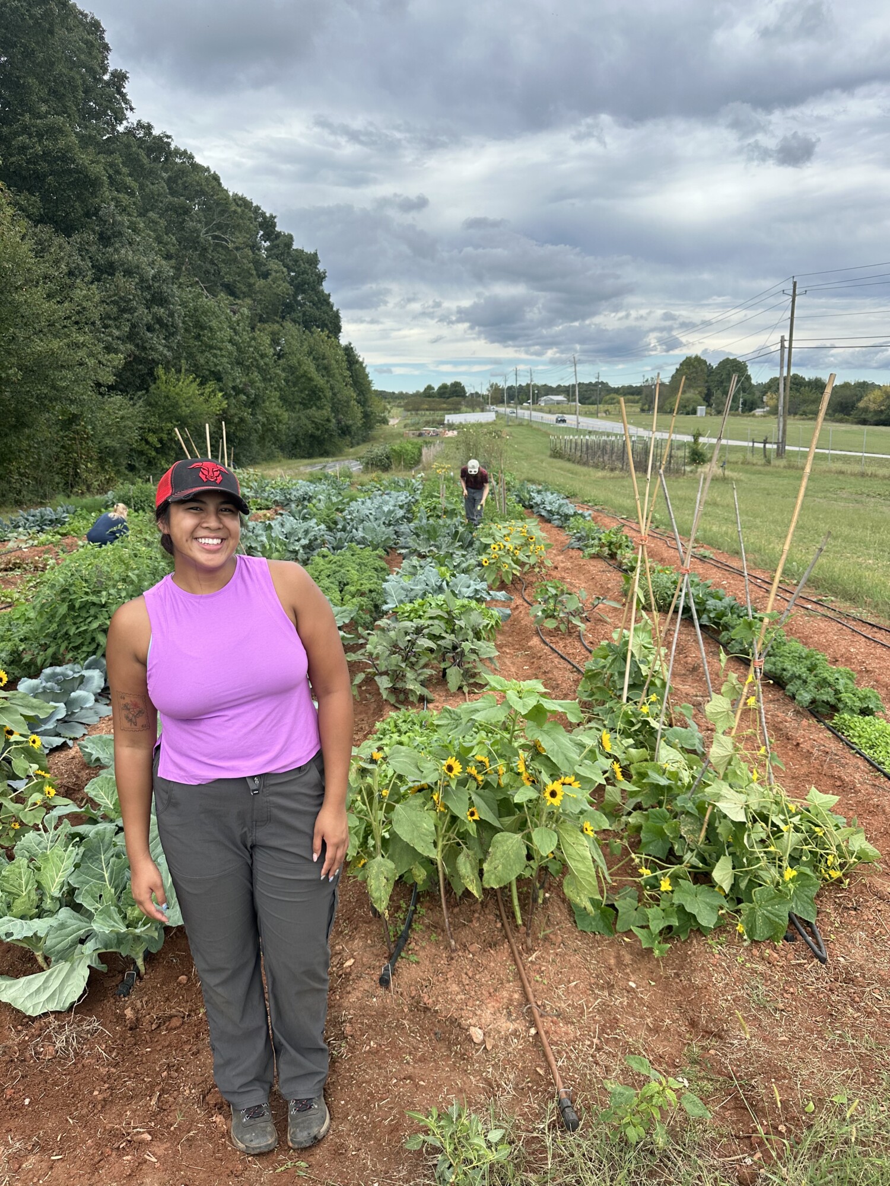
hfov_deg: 56.8
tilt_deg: -12.0
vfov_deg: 71.6
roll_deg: +0.2
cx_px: 445
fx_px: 823
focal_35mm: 24
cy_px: 593
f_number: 1.78
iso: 80
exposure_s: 1/2591
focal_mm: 6.86
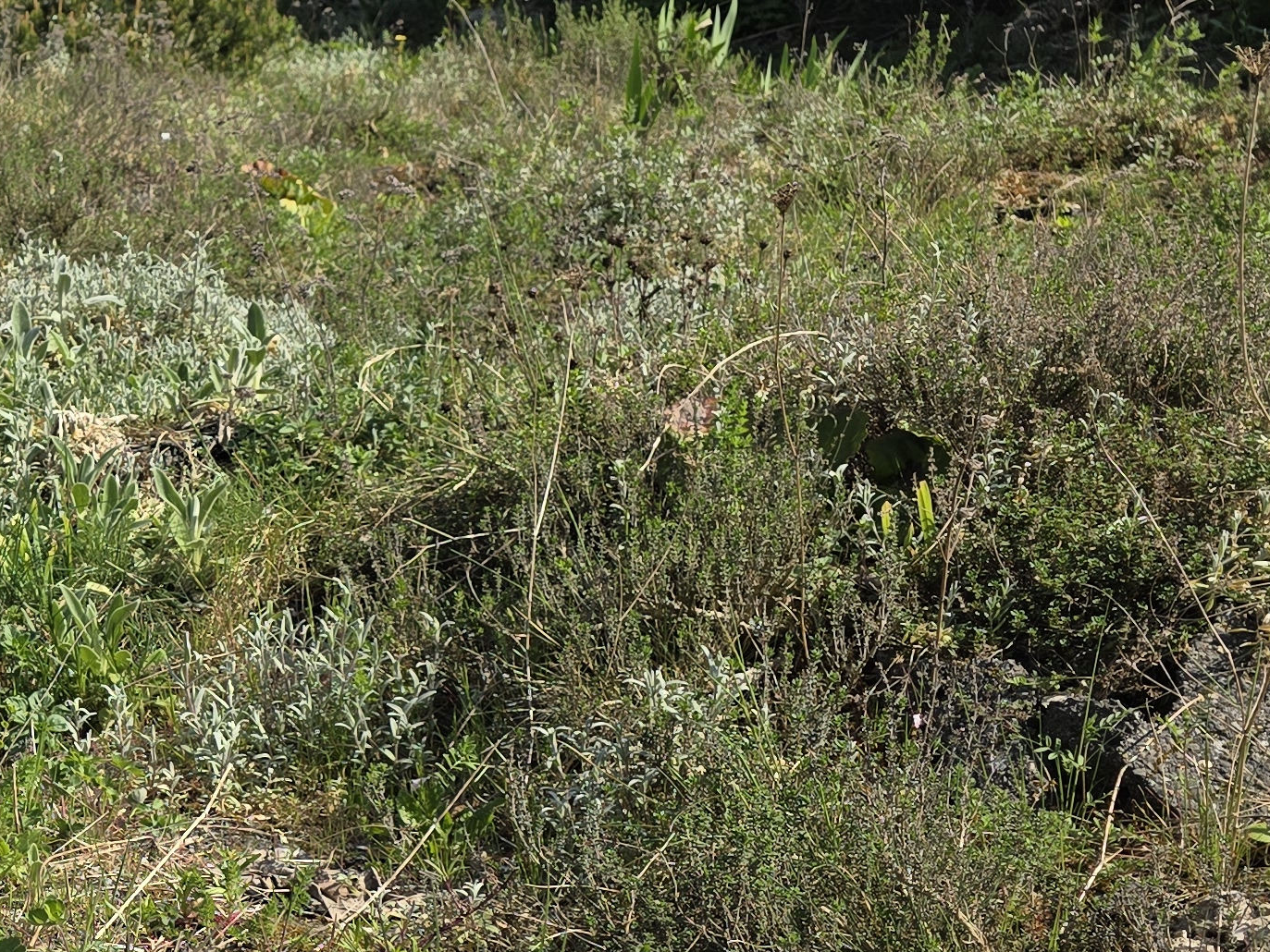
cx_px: -449
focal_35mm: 67
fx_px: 2458
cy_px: 603
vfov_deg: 21.9
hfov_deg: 24.6
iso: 12
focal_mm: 6.3
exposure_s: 1/648
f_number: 1.7
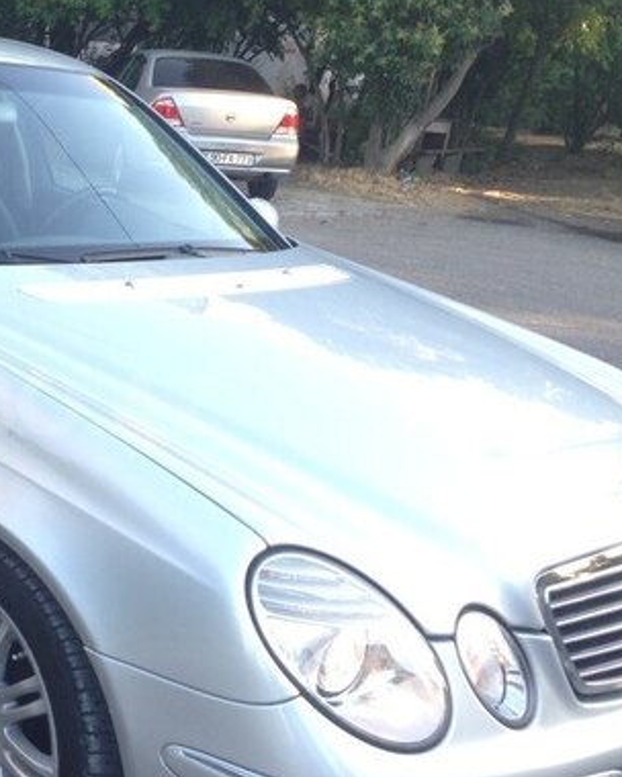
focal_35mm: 56
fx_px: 1289
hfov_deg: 25.9
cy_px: 404
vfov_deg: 33.6
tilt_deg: -16.6
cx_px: 10
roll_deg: -5.0
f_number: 2.4
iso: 80
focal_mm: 4.12
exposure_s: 1/120
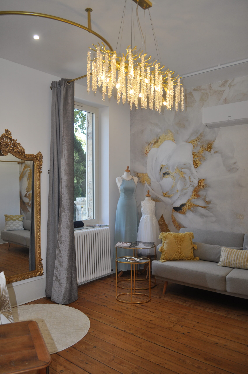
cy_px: 187
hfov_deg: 47.8
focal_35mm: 27
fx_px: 280
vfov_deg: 67.4
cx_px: 124
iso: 280
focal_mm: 18
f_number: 3.5
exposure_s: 1/200
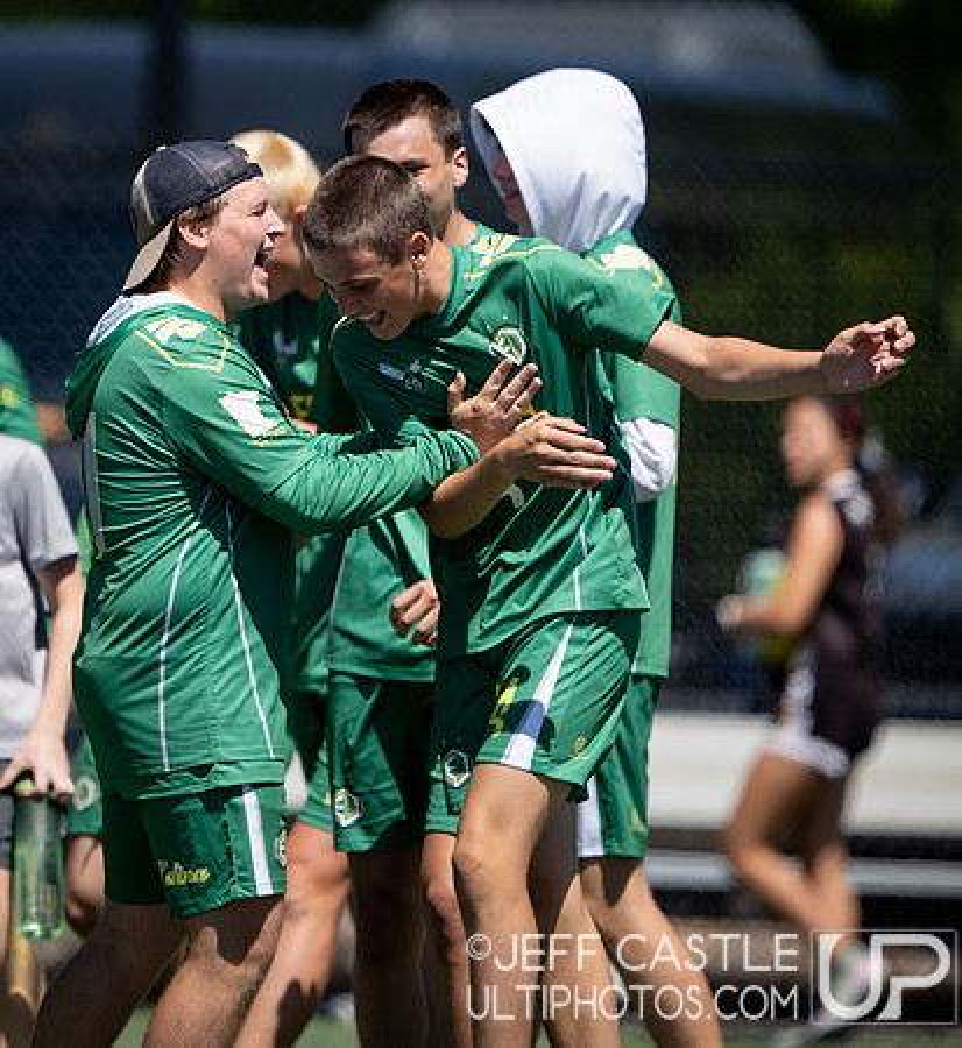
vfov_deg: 2.4
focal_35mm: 754
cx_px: 182
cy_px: 306
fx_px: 24786
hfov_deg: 2.2
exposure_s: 1/2000
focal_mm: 400
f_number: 2.8
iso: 100
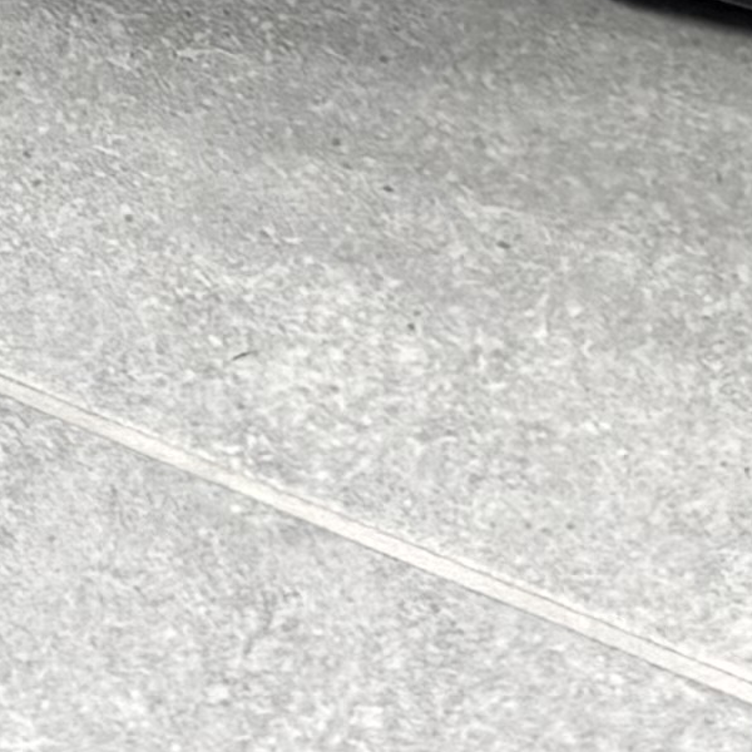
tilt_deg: -34.7
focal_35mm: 202
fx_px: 4965
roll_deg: +2.2
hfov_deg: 7.9
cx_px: -1131
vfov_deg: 8.0
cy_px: -1112
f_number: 1.78
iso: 64
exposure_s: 1/152
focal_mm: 6.76
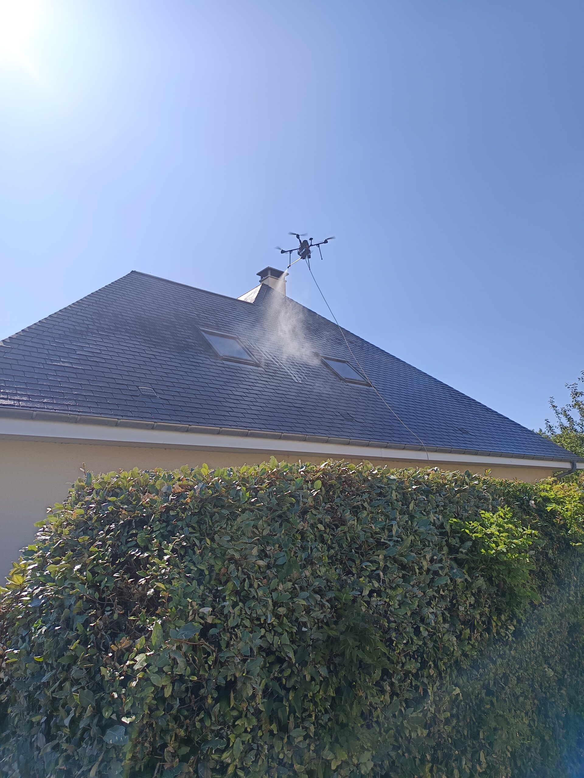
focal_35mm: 24
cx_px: 292
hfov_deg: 56.8
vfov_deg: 71.6
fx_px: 540
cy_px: 389
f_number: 1.7
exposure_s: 1/639
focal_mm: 5.31
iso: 51
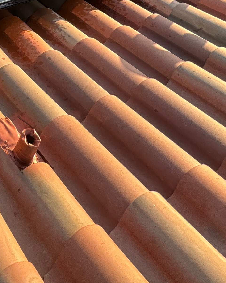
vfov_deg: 25.7
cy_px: -171
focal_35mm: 46
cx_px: -112
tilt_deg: -24.8
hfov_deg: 25.1
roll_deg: -1.8
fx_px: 385
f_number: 2.2
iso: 40
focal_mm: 2.22
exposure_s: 1/178
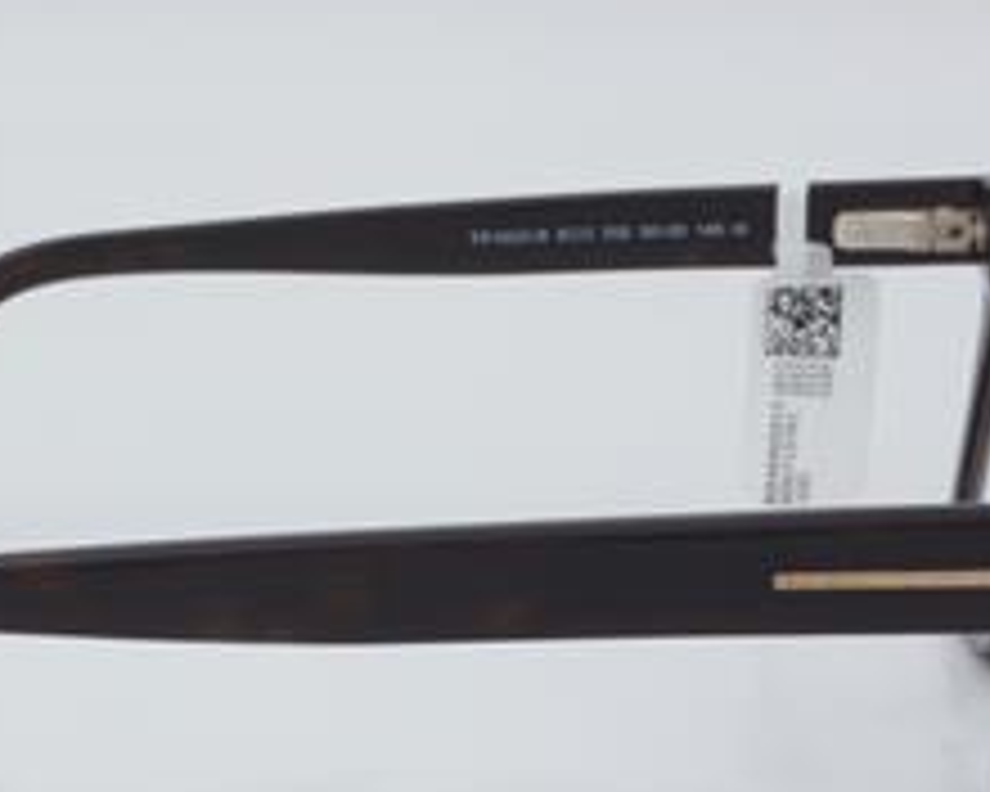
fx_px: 3750
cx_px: 292
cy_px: 540
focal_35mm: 128
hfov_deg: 15.0
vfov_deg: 12.0
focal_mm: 50
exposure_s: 1/3
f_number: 32
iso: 100
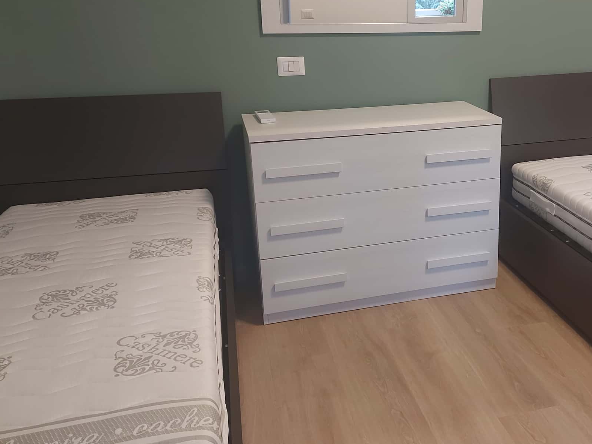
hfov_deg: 50.3
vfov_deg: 39.4
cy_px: 164
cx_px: 400
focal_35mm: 36
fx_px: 616
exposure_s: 1/33
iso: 200
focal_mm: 5.23
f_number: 1.8
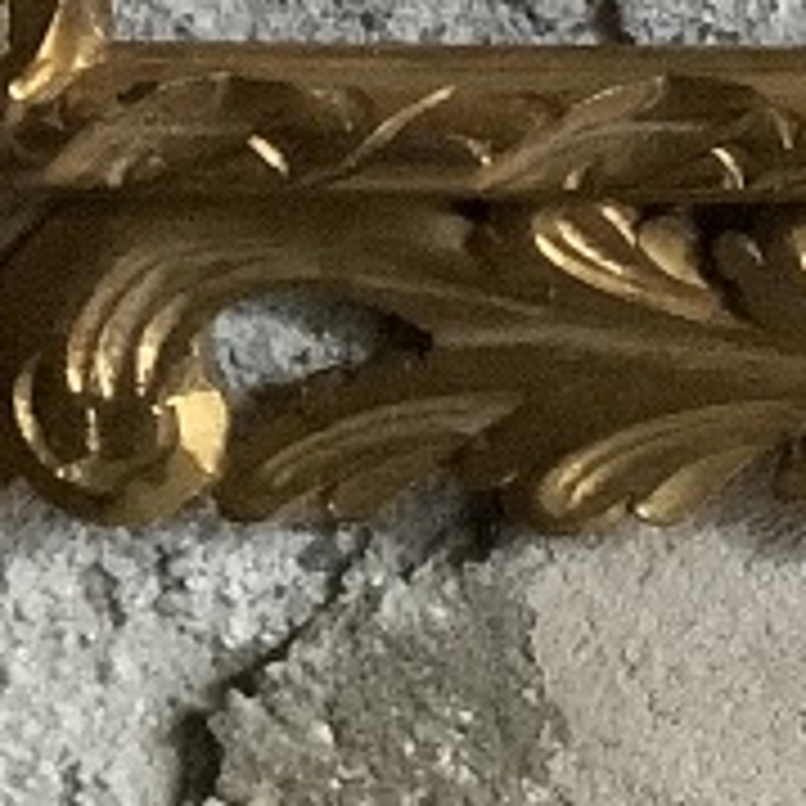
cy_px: -1189
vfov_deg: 8.6
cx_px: 2157
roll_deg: +0.3
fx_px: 4847
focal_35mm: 184
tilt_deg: -8.4
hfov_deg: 8.4
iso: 640
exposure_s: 1/30
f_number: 2.4
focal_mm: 3.3
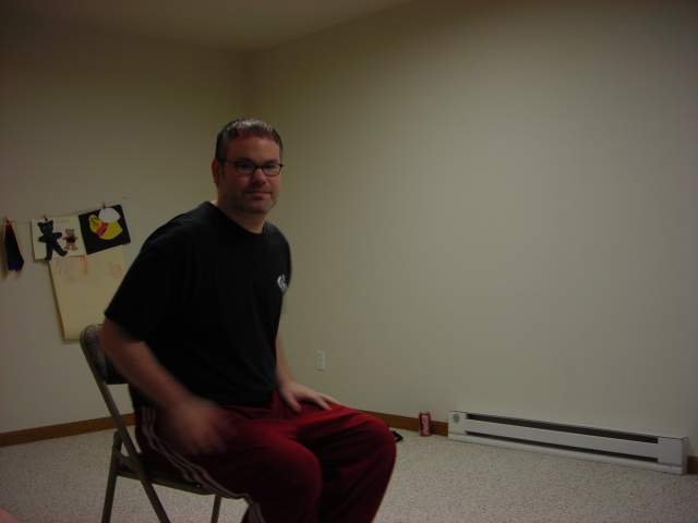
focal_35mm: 38
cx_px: 349
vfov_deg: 37.7
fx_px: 766
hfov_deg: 49.0
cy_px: 262
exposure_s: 1/11.7
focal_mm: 6.3
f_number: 3.2
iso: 50
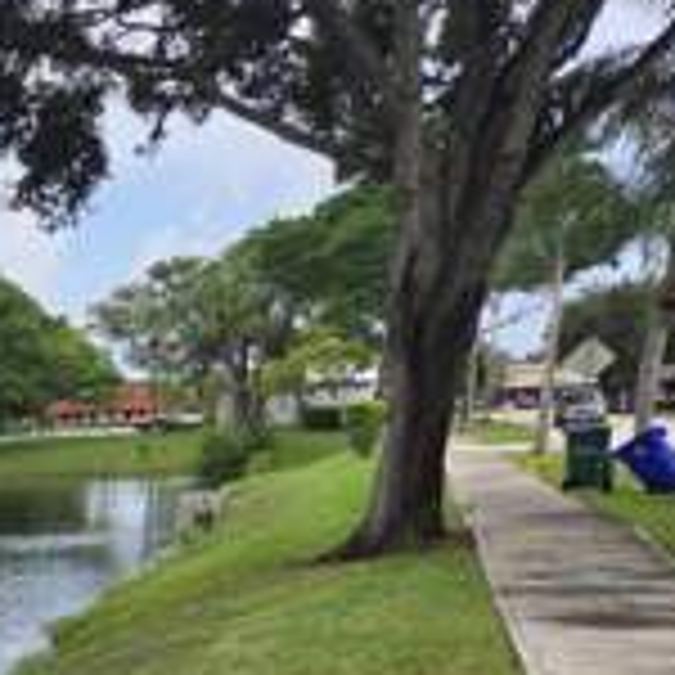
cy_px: 776
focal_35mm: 65
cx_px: -374
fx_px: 1434
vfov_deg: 24.4
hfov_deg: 21.6
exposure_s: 1/3126
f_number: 1.8
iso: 80
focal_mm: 5.4
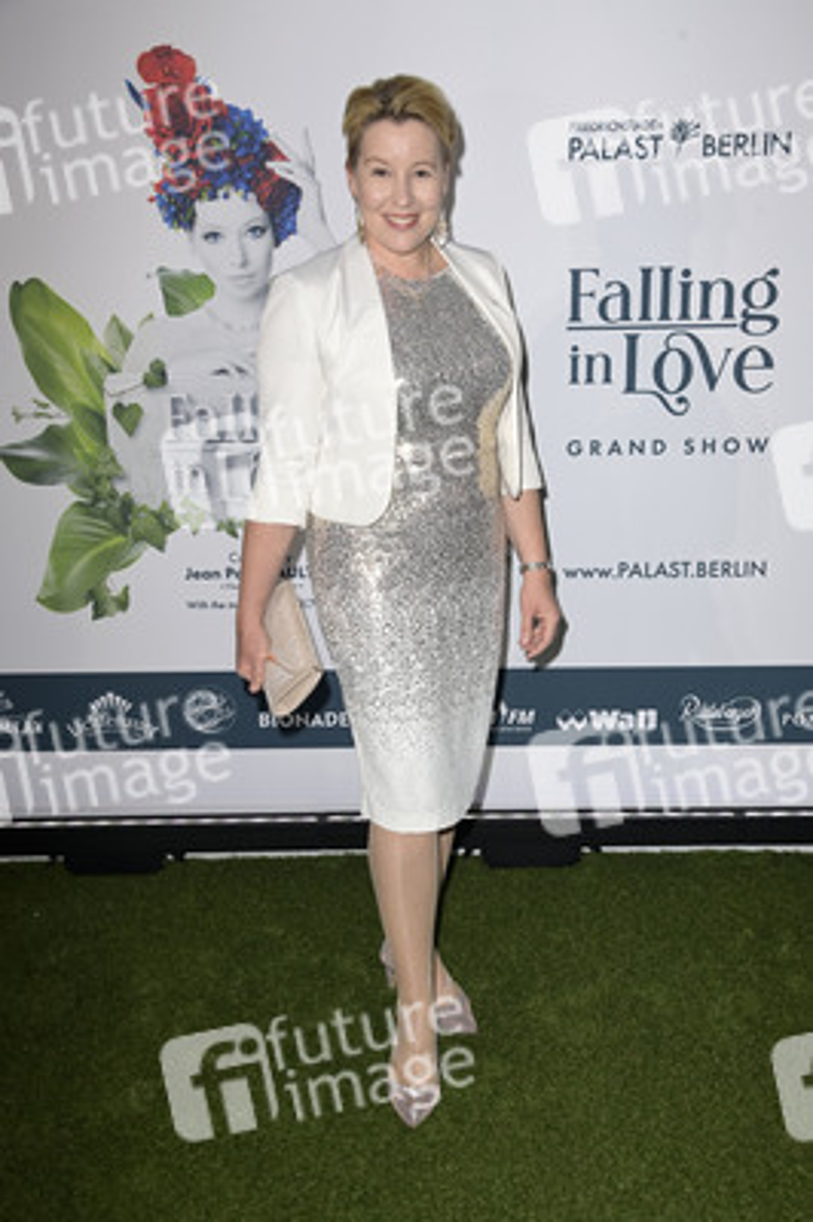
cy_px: 611
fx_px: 1425
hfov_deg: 31.8
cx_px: 406
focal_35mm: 42
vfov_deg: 46.4
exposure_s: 1/250
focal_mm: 42
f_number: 6.3
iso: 640
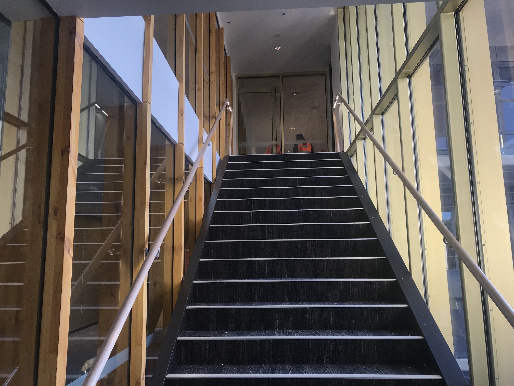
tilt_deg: +9.1
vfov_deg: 49.7
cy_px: 193
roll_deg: +1.6
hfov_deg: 63.4
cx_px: 257
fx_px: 416
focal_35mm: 28
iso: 25
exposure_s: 1/100
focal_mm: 3.99
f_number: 1.8
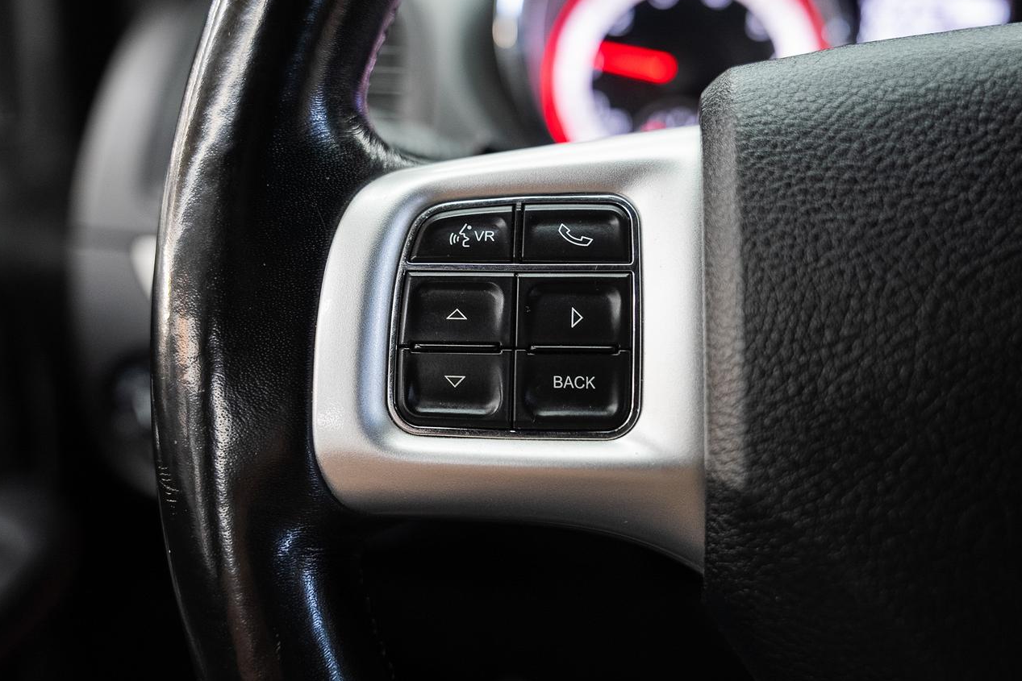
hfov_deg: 54.4
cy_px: 309
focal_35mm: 35
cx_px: 511
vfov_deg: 37.8
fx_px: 994
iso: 1000
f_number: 3.5
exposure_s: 1/40
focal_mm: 30.8
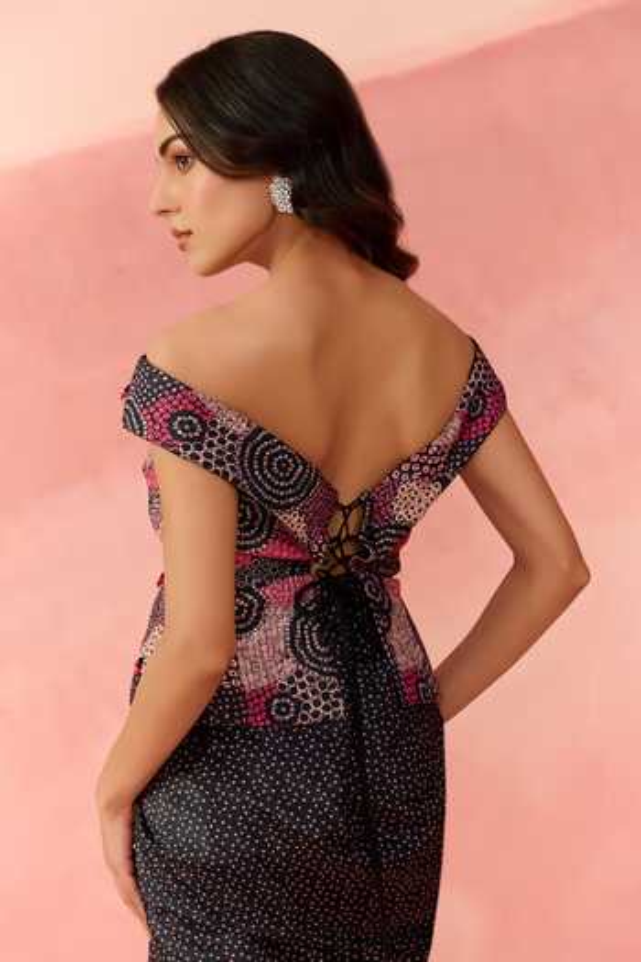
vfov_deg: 27.0
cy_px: 481
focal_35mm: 75
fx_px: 2003
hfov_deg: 18.2
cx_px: 320
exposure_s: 1/160
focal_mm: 75
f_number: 4
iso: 250
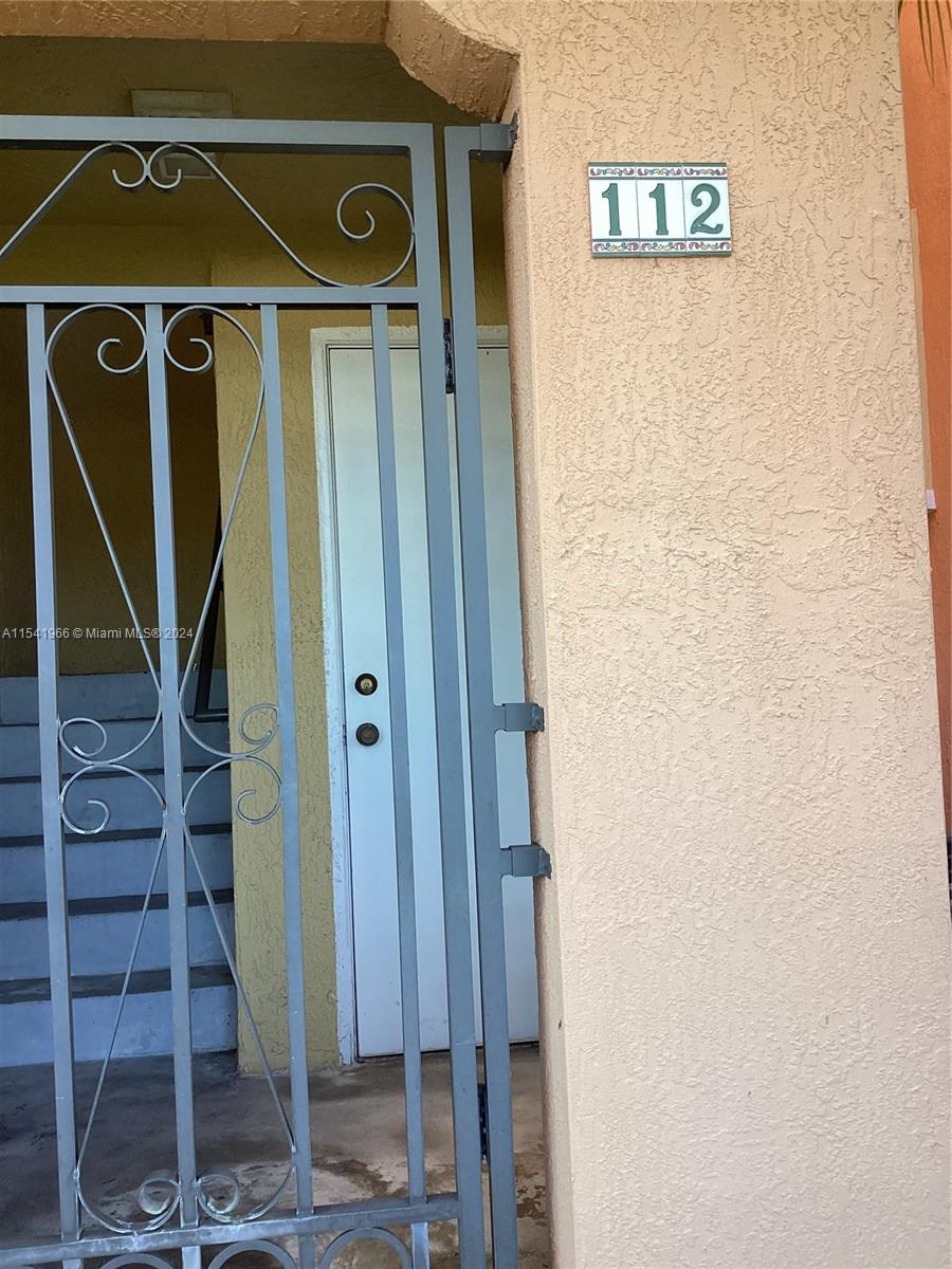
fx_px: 1137
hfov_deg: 45.4
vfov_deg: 58.4
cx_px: 476
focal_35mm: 31
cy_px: 634
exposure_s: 1/120
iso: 50
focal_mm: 3.3
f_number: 2.4
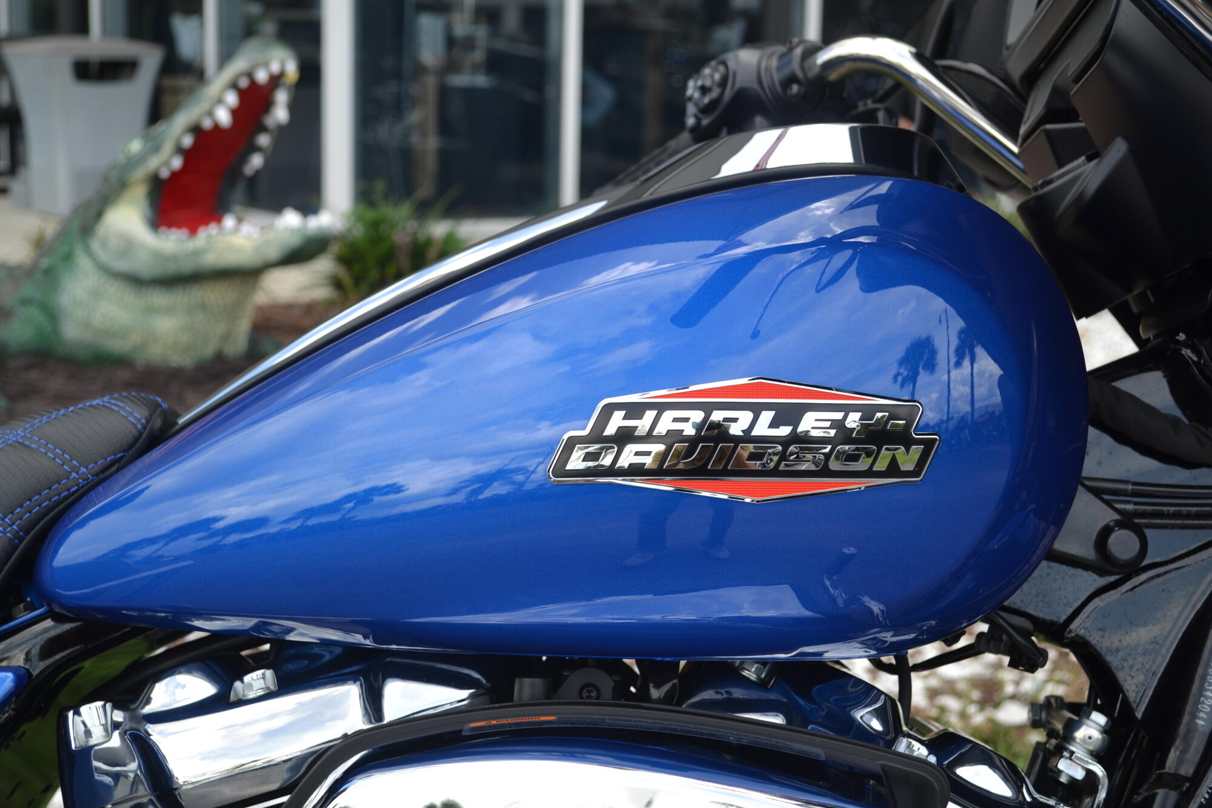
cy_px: 404
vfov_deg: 23.8
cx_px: 606
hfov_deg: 35.1
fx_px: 1919
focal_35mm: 57
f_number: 6.3
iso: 100
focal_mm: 38
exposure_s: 1/160
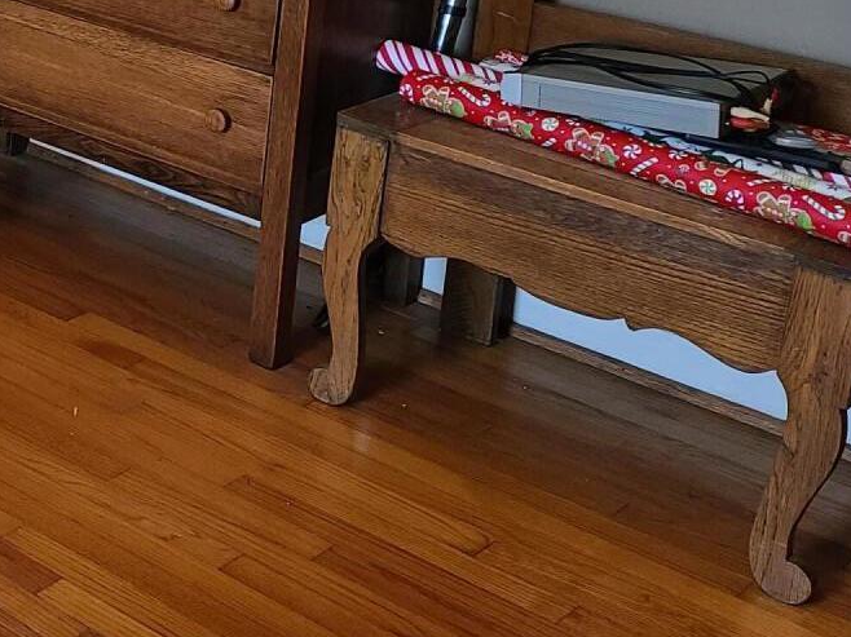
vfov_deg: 18.6
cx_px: -428
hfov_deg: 21.5
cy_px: -68
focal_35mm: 76
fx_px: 1868
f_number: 1.8
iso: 250
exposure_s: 1/39
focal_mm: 7
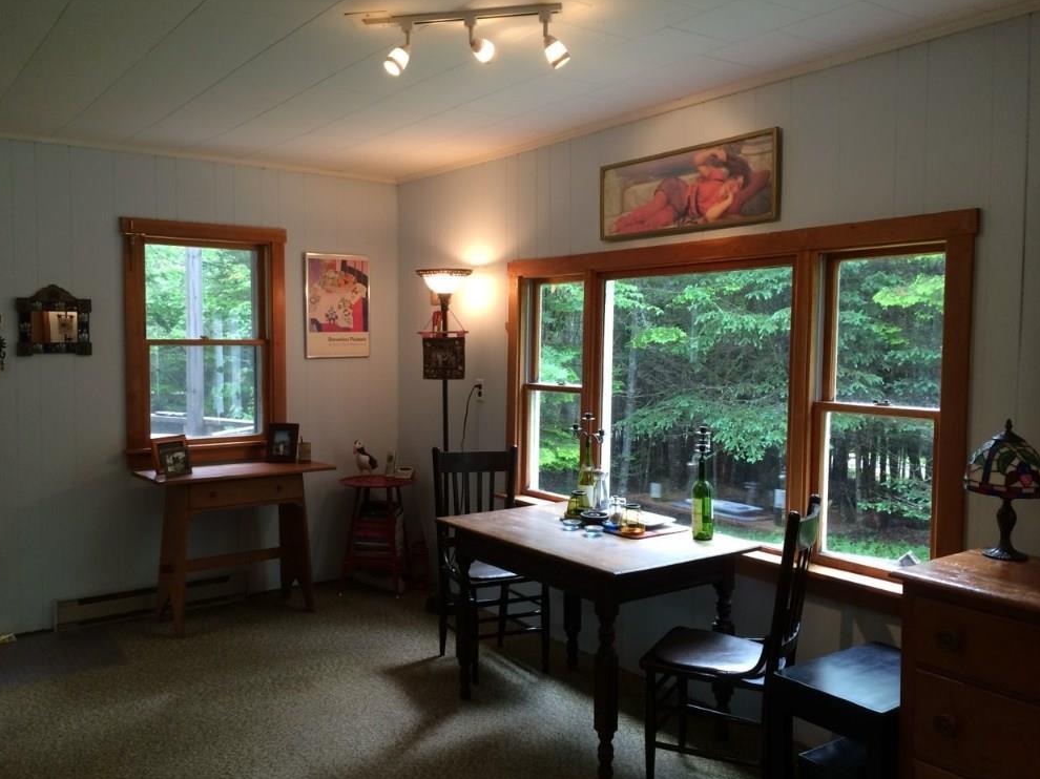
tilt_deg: -3.7
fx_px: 901
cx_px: 504
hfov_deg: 60.0
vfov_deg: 46.8
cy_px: 380
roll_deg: +0.5
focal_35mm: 30
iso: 40
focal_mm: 4.15
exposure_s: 1/30
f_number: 2.2
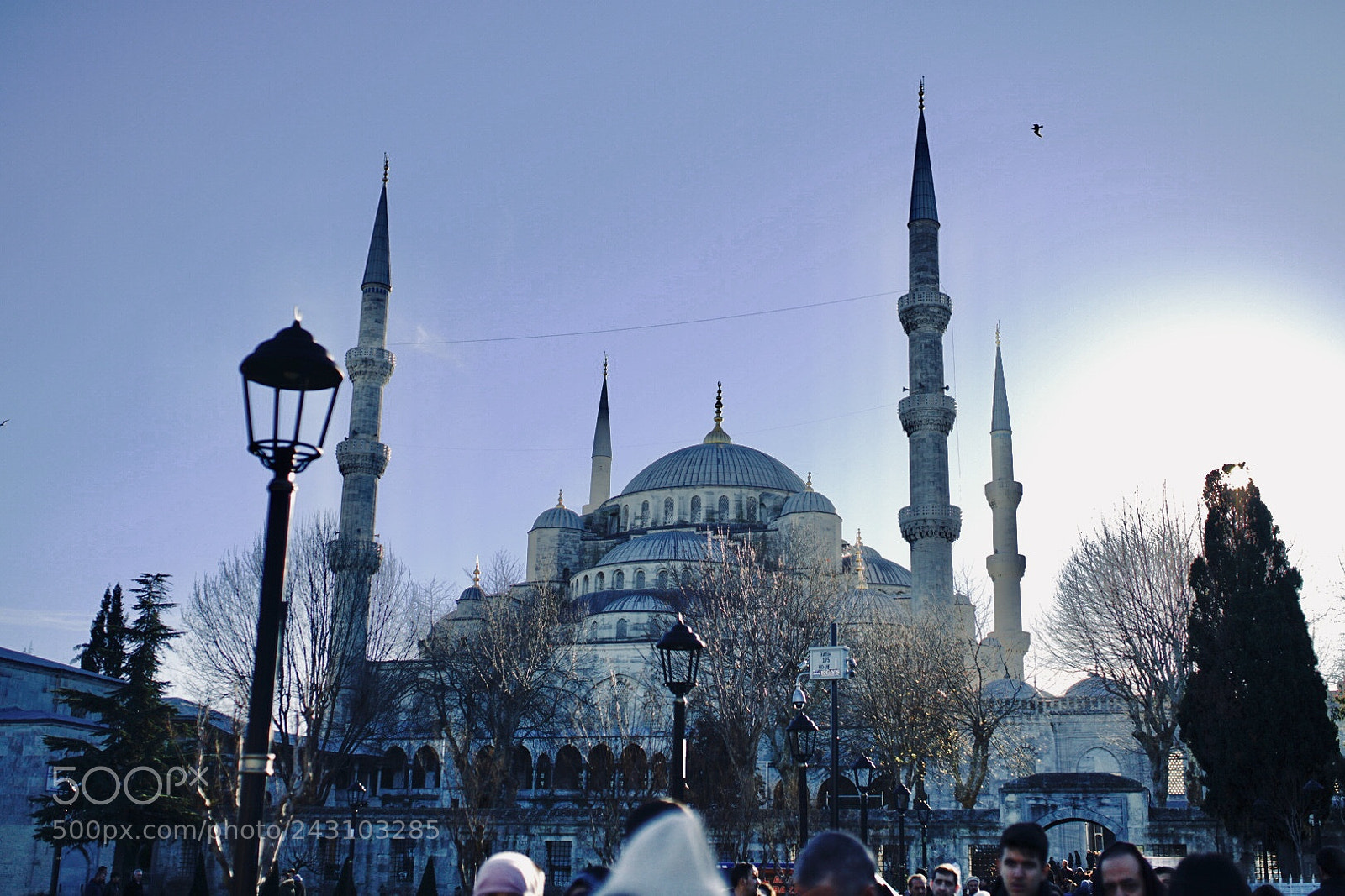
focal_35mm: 35
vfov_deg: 37.9
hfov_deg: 54.4
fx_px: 1308
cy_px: 448
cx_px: 672
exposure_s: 1/4000
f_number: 2
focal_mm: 35
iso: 100
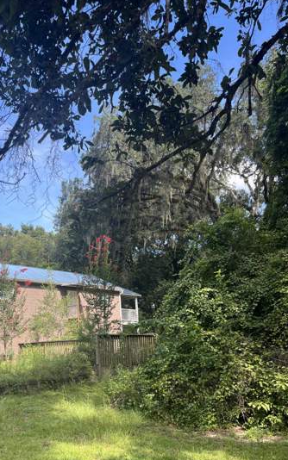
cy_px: 258
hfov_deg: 37.9
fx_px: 414
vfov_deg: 58.0
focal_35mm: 33
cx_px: 97
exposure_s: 1/727
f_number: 1.6
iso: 50
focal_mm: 5.1
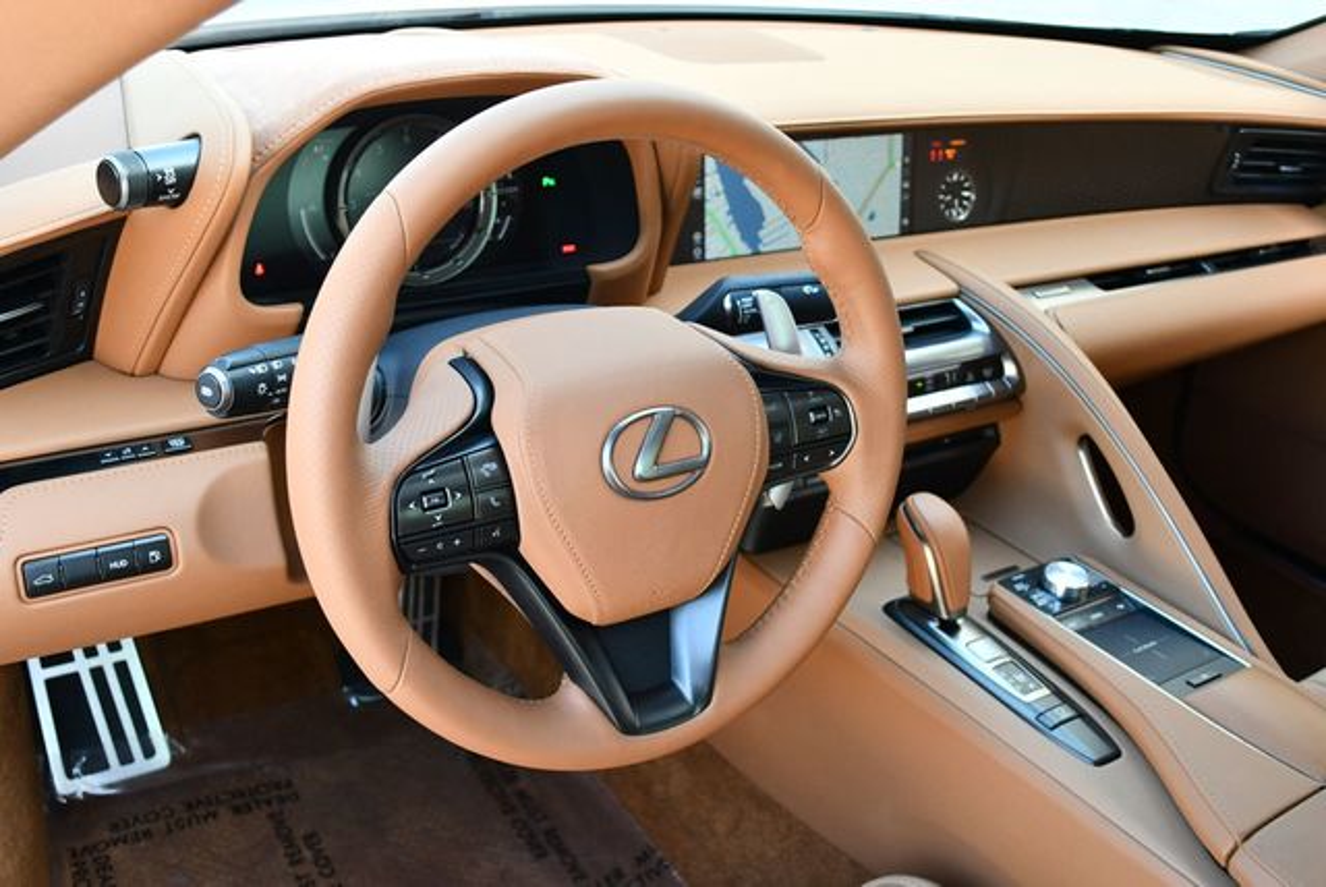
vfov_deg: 36.9
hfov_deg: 53.1
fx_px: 1327
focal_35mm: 36
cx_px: 663
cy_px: 444
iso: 800
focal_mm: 18
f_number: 3.5
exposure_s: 1/200
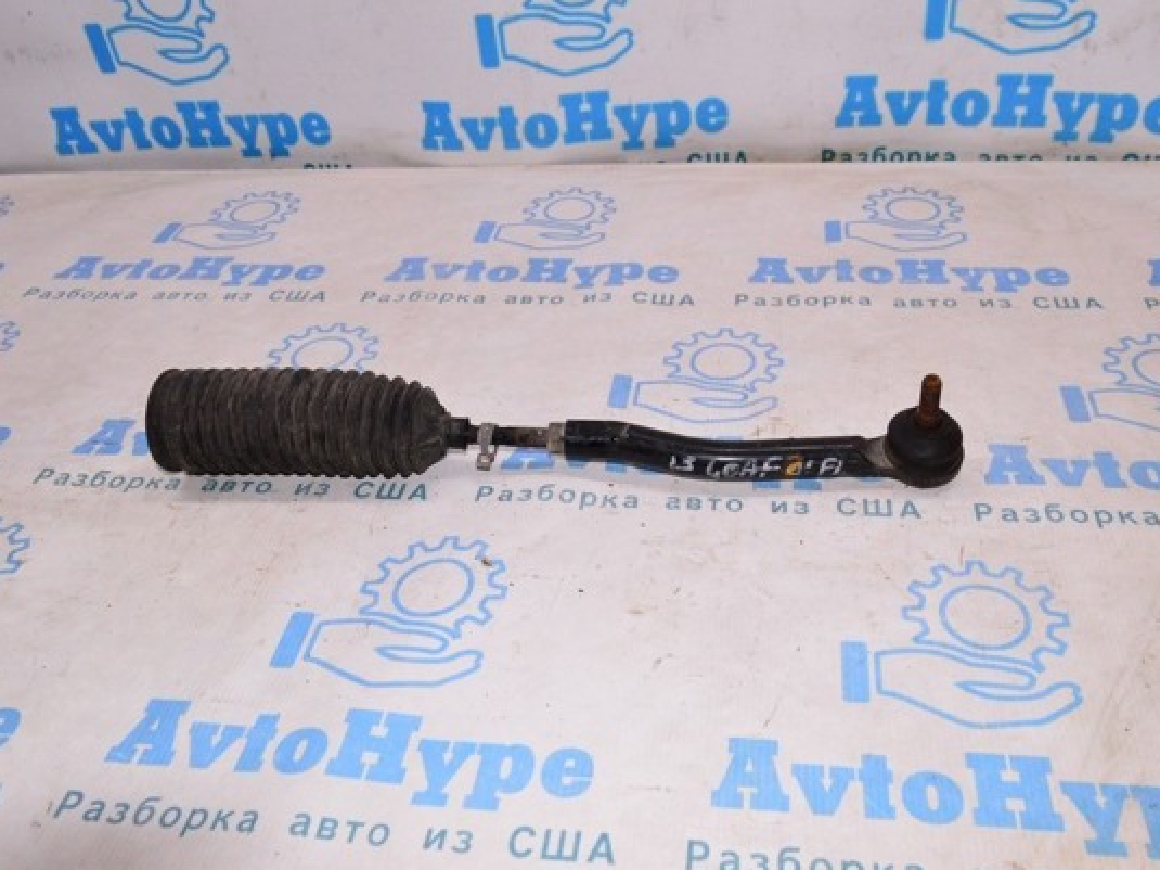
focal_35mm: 31
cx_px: 616
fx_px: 1039
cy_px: 452
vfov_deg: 45.4
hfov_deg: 58.3
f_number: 8
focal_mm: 18
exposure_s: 1/200
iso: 1600
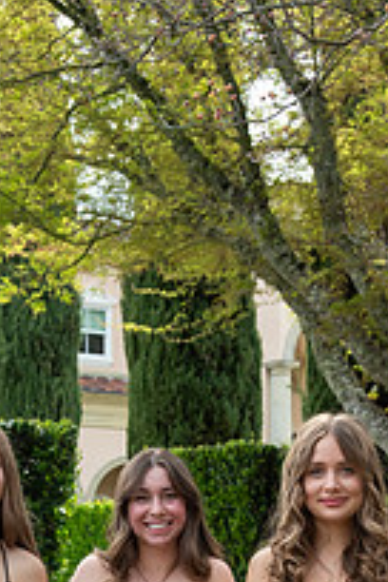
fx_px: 1536
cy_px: 630
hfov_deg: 14.4
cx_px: 174
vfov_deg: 20.5
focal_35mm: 95
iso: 1250
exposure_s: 1/2000
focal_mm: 43
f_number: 5.6
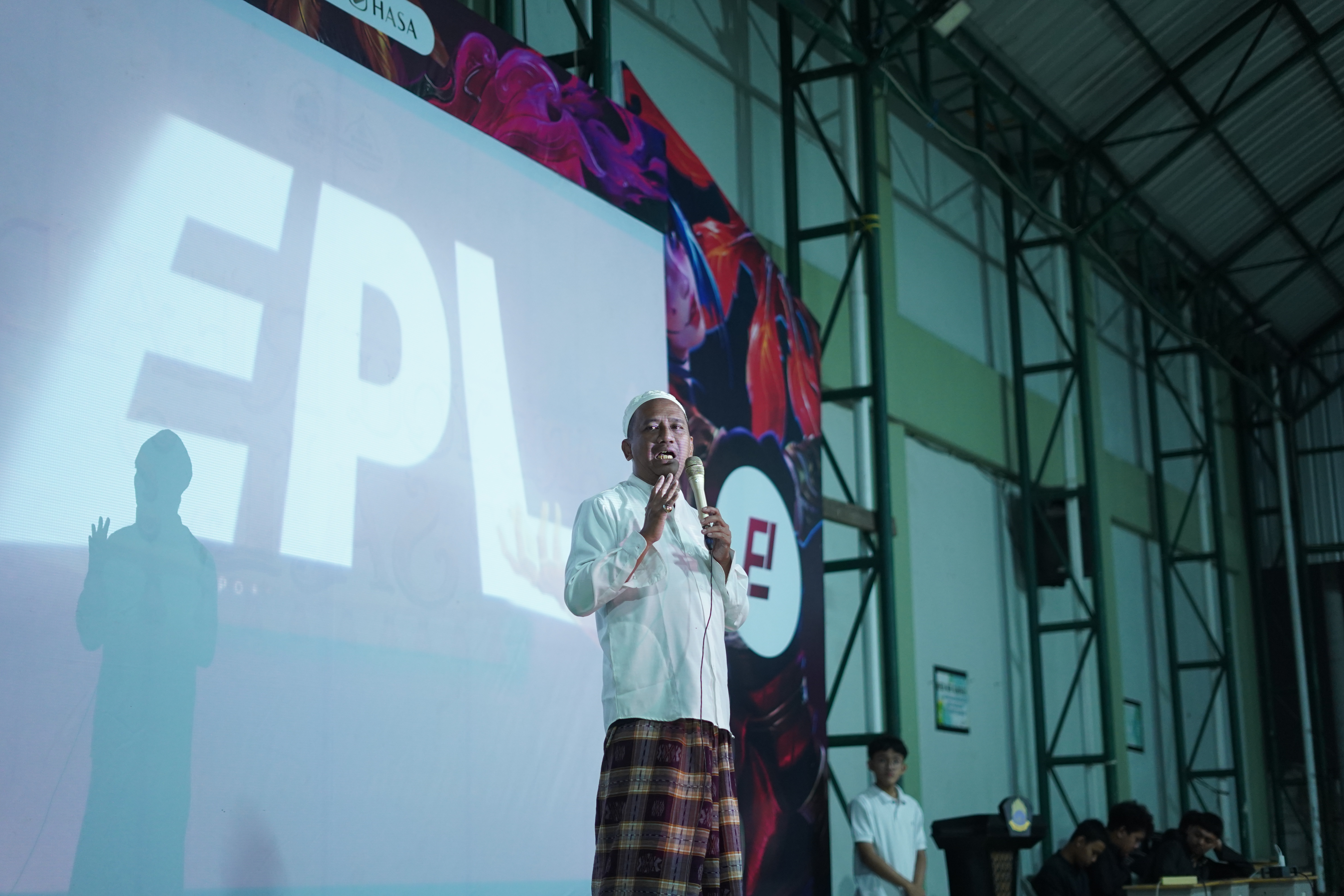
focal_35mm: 50
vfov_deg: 27.0
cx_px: 672
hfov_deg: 39.6
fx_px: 1867
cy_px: 448
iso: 2000
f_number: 1.8
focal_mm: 50
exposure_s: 1/60
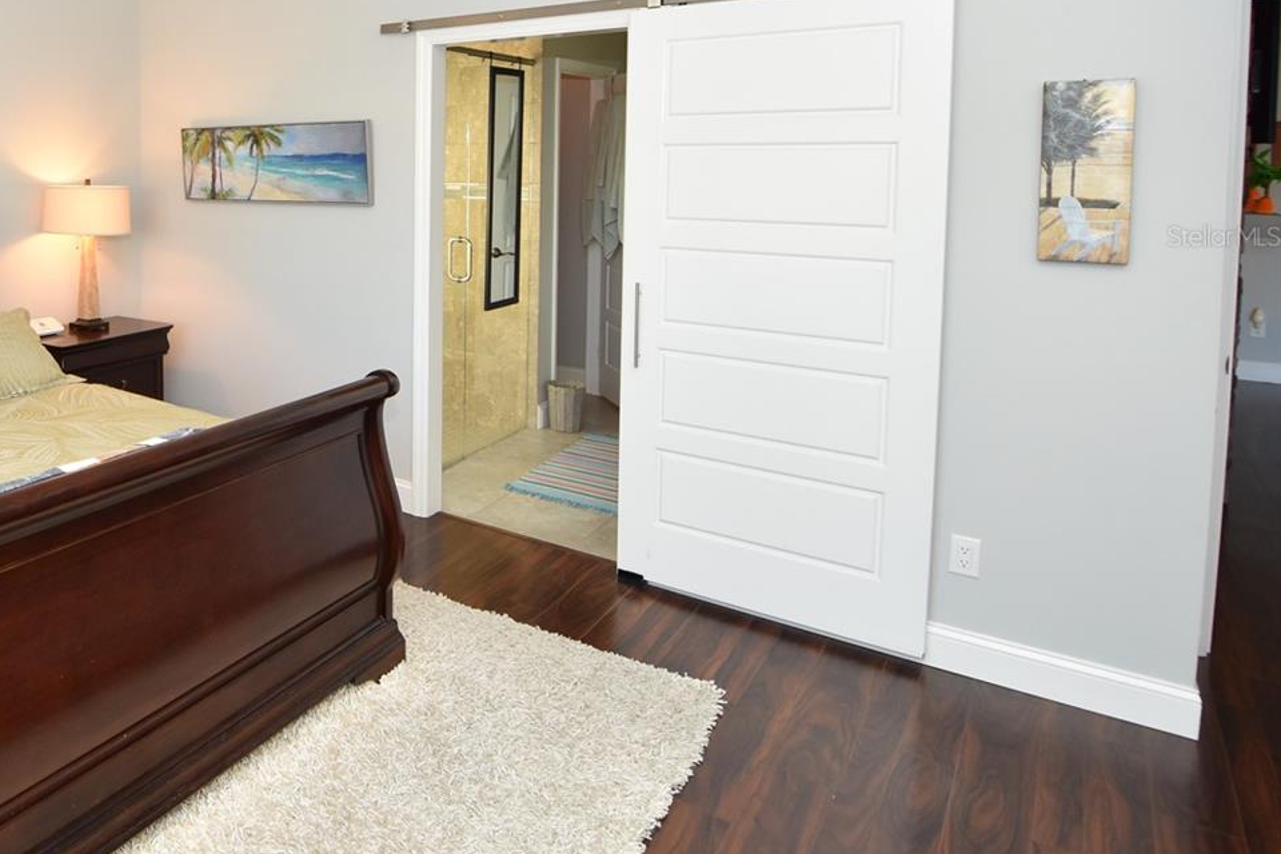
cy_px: 236
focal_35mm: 25
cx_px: 219
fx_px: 890
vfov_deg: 49.7
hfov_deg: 63.9
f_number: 4
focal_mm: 10
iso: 450
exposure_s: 1/60
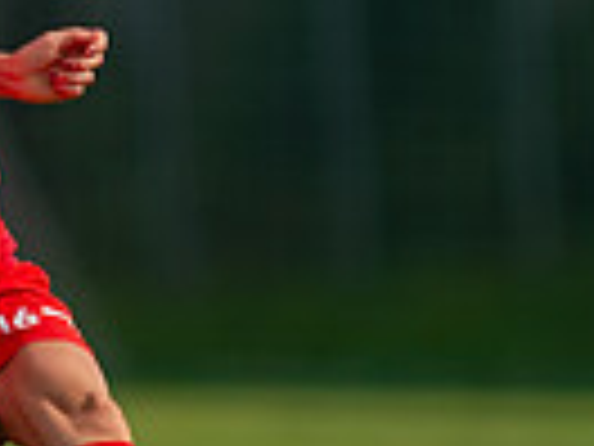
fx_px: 40308
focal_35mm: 2349
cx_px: -89
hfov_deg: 0.8
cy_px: 151
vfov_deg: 0.6
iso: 280
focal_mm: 420
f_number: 4
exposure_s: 1/1250
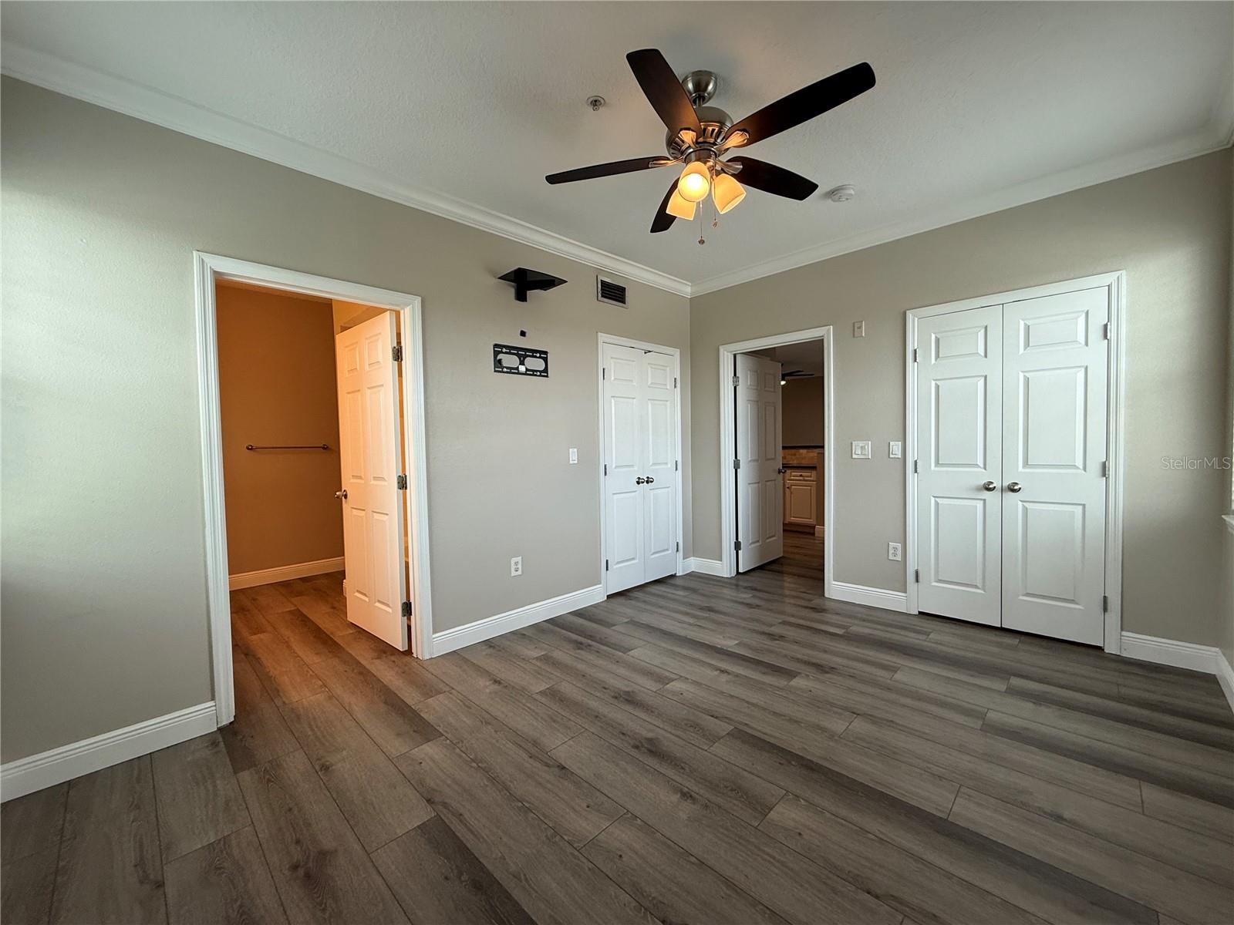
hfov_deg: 102.1
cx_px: 617
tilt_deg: -1.9
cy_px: 462
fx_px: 499
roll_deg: +1.5
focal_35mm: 14
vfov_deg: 85.7
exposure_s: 1/120
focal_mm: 2.22
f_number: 2.2
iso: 100
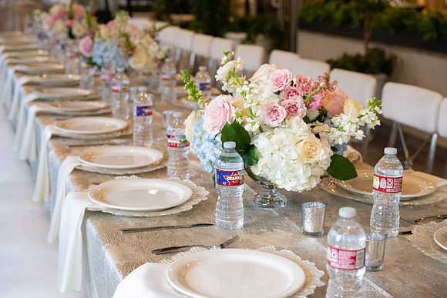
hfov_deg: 31.9
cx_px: 224
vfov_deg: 21.6
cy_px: 149
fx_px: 782
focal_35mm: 63
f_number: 4.5
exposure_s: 1/320
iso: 5000
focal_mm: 63
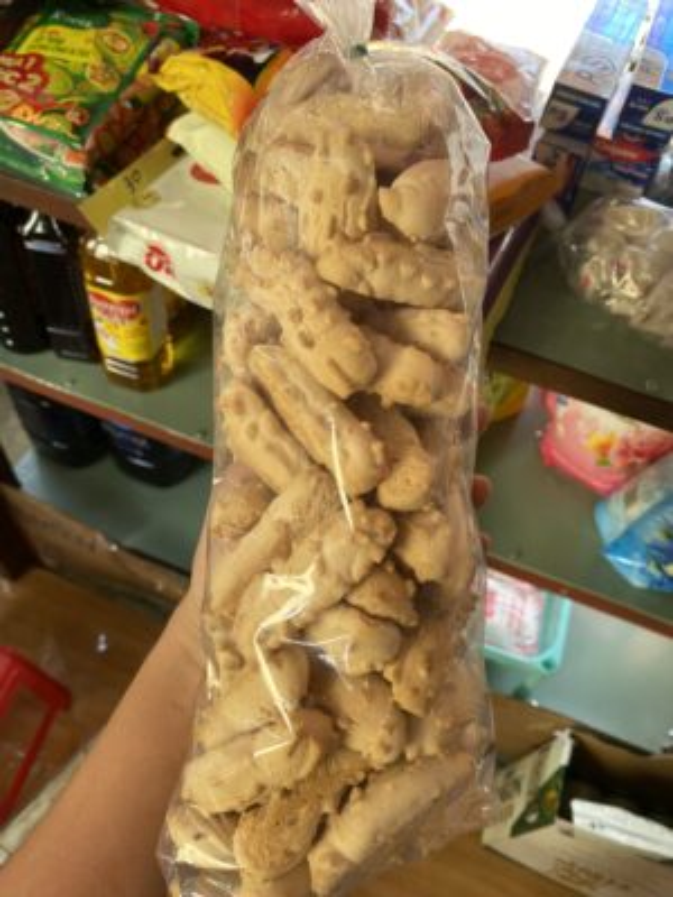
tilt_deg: -53.3
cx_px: 336
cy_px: 448
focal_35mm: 26
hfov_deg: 53.1
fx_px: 674
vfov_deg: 67.3
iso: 50
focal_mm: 4.25
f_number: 1.8
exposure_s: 1/122
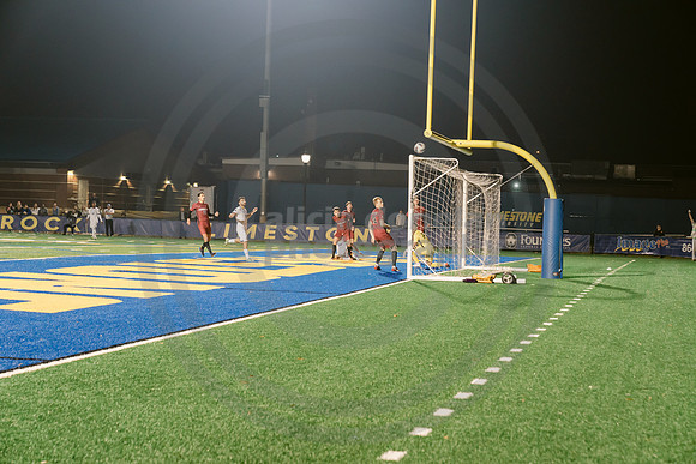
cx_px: 348
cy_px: 232
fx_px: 1354
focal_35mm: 70
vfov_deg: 19.5
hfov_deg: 28.8
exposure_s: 1/160
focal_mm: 70
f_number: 4
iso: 2500
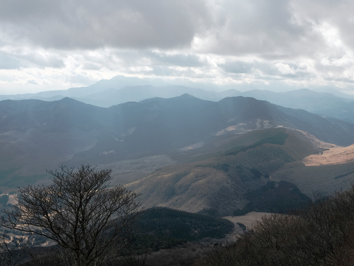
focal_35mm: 49
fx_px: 501
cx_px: 254
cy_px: 142
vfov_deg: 29.7
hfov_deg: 38.2
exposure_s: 1/680
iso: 250
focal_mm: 23
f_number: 8
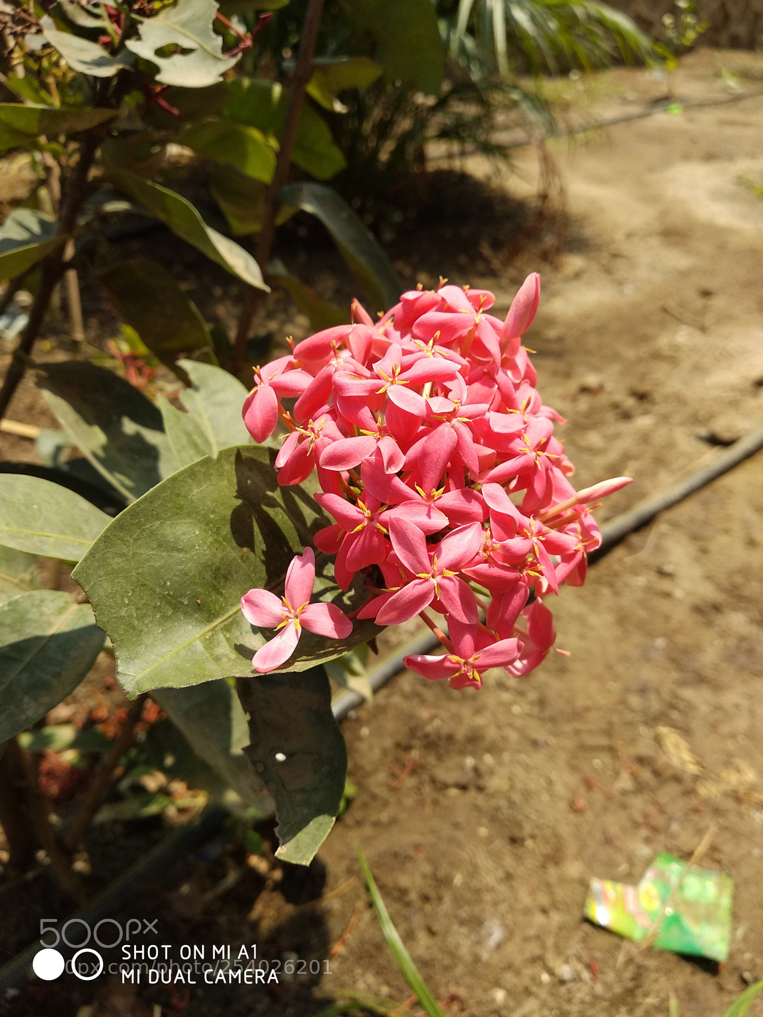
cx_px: 382
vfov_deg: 67.3
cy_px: 508
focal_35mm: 26
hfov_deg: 53.1
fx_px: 764
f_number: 2.2
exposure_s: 1/581
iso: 125
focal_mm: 3.81
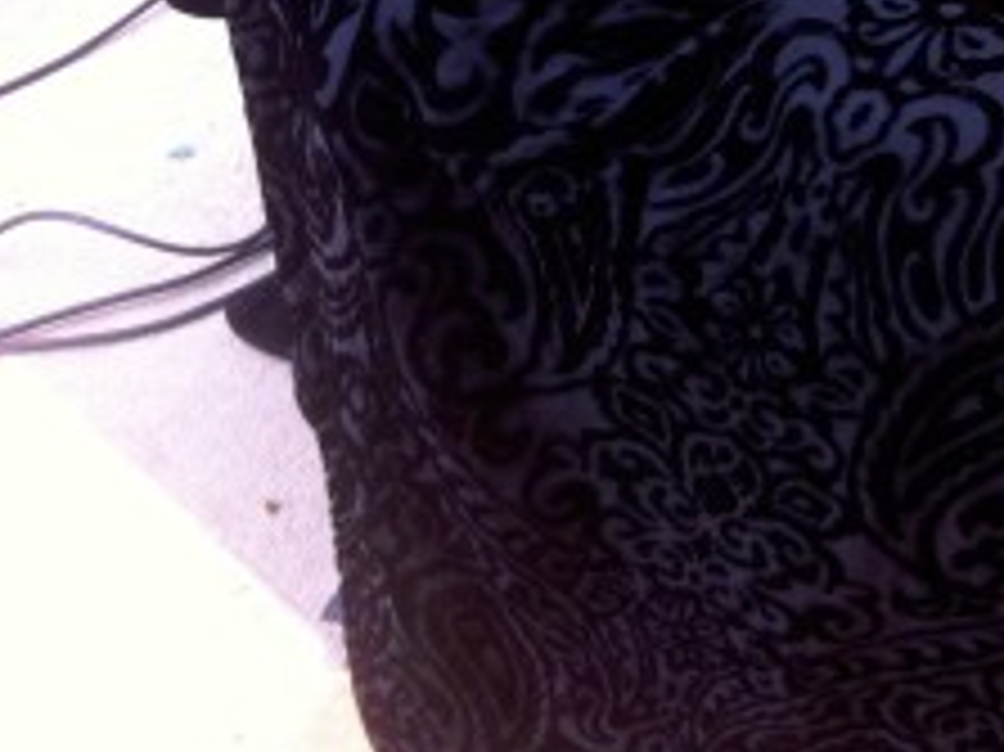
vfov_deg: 15.9
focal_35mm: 90
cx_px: 1191
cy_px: -101
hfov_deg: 20.4
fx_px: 2609
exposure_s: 1/40
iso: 100
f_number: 2.8
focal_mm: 3.85
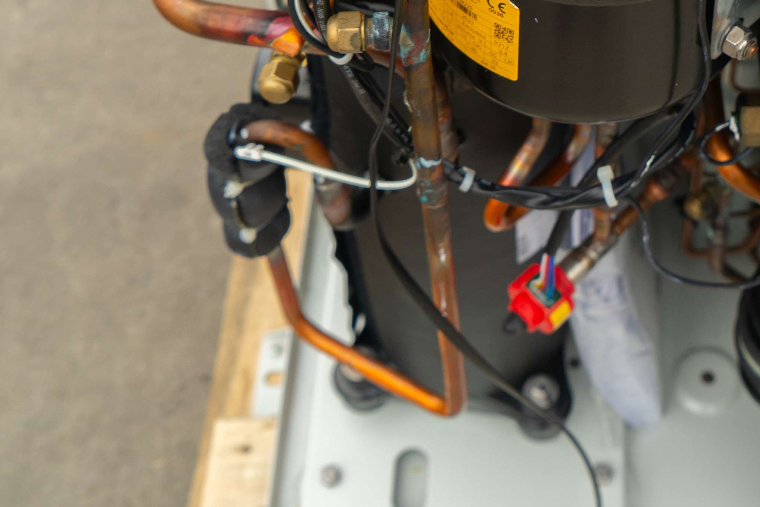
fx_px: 1456
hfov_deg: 28.7
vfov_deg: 19.1
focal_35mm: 69
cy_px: -15
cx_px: 600
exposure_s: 1/125
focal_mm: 33
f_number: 6.3
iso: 250
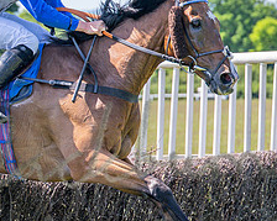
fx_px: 2442
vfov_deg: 5.2
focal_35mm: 298
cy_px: 116
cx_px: 55
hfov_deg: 6.5
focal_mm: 70
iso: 200
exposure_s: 1/1600
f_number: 2.8
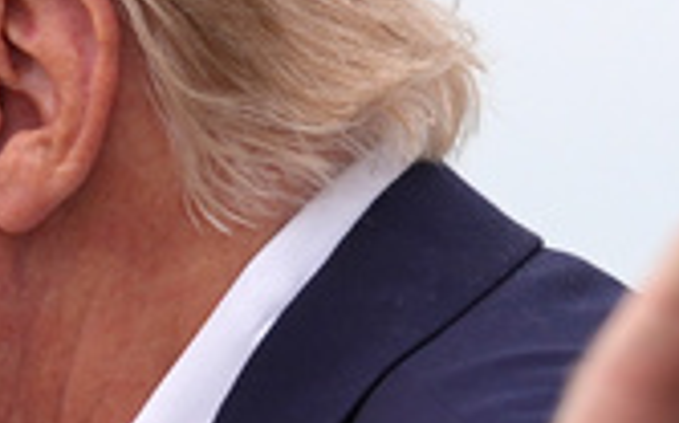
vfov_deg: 0.7
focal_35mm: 1880
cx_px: 435
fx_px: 34754
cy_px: 716
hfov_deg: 1.1
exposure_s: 1/2000
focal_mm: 200
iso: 125
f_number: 3.2
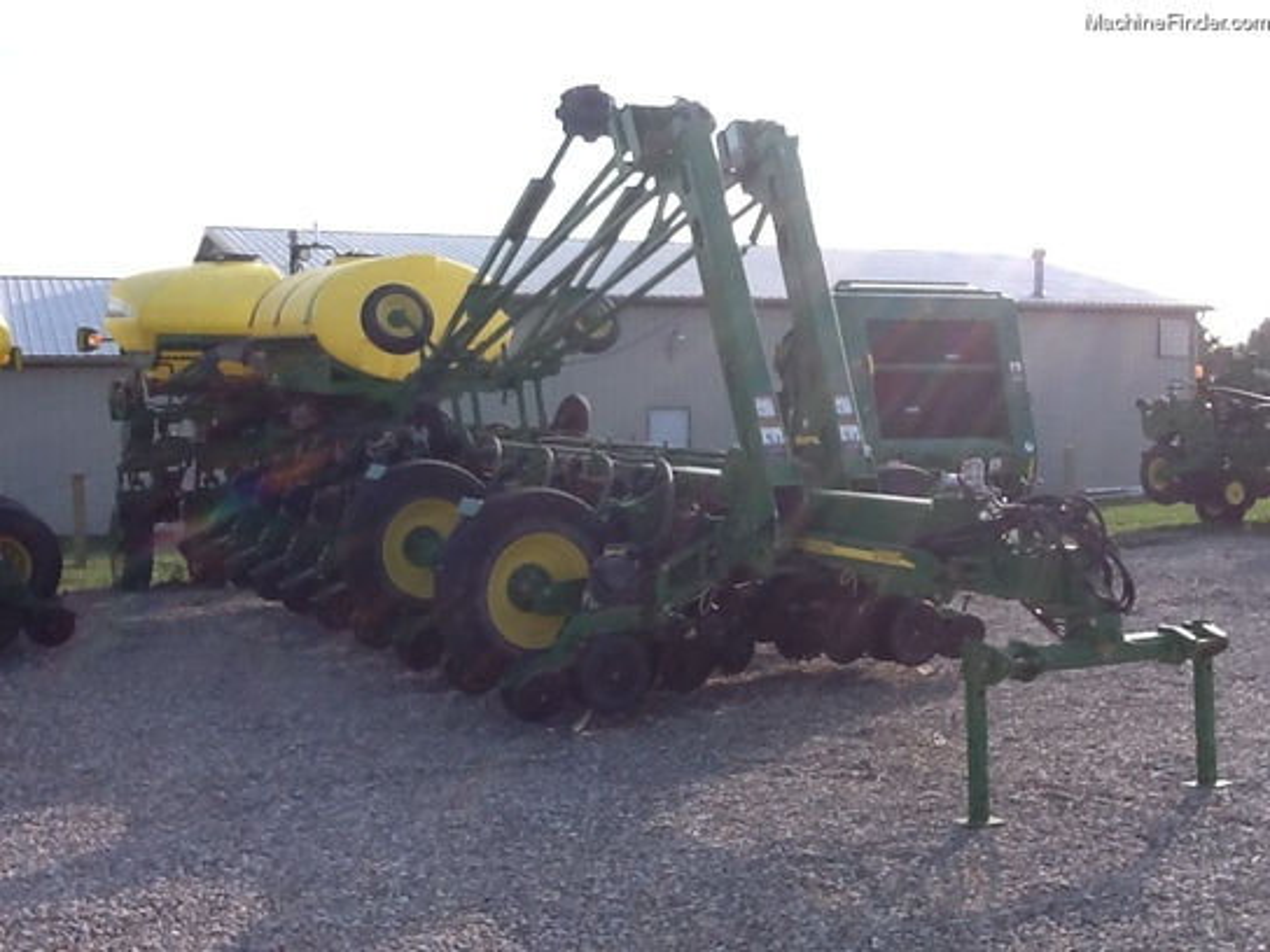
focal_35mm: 44
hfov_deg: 42.9
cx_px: 635
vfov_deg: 32.9
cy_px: 476
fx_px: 1614
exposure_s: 1/652
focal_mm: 2.03
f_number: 2.4
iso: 40
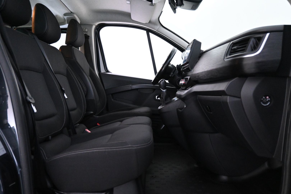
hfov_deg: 61.9
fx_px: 242
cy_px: 97
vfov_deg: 43.6
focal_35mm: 30
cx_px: 146
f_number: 3.8
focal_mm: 20
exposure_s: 1/30
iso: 4500
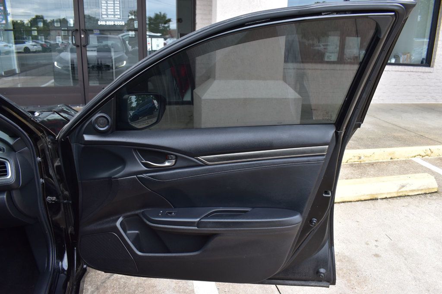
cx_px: 221
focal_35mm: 27
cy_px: 147
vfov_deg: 47.9
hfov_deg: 67.4
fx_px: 331
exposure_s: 1/100
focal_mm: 18
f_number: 9
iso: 400
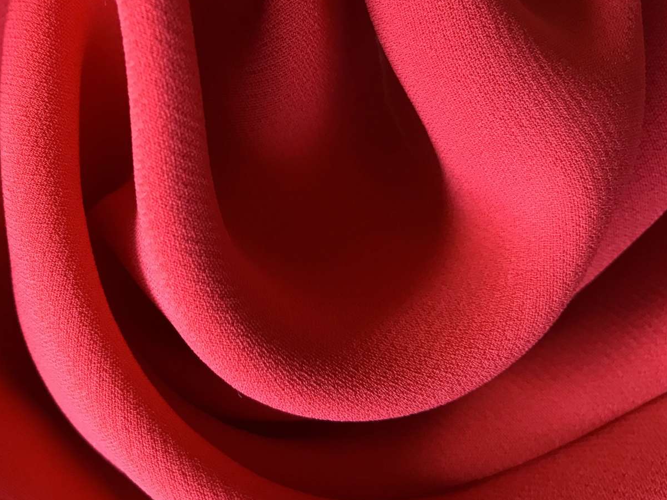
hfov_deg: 40.9
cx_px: 169
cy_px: 209
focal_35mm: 45
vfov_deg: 32.1
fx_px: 867
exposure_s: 1/20
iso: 40
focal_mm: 3.99
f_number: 1.8
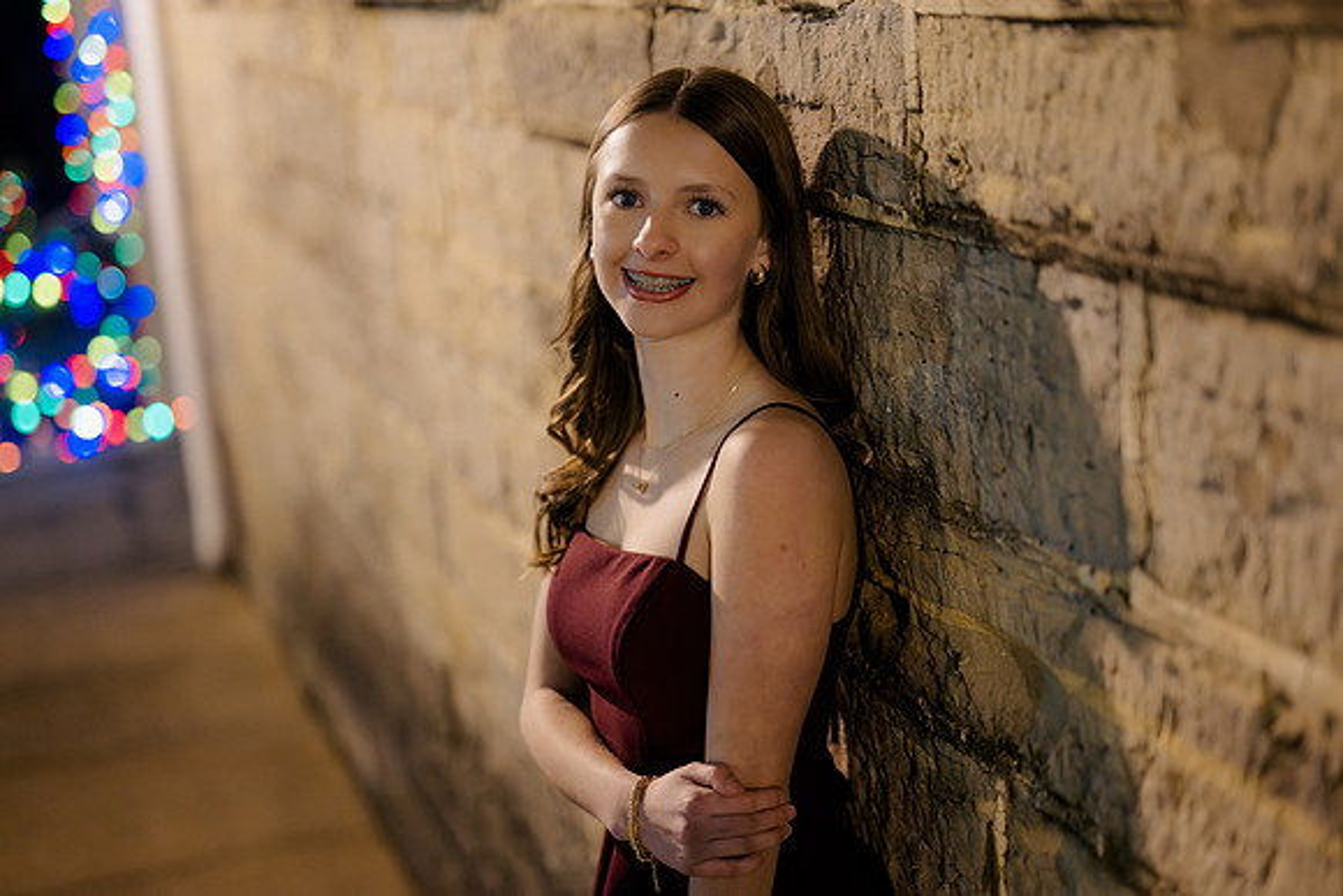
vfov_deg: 27.0
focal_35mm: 50
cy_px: 448
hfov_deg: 39.6
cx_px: 672
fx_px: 1866
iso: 2500
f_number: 1.4
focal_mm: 50
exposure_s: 1/125
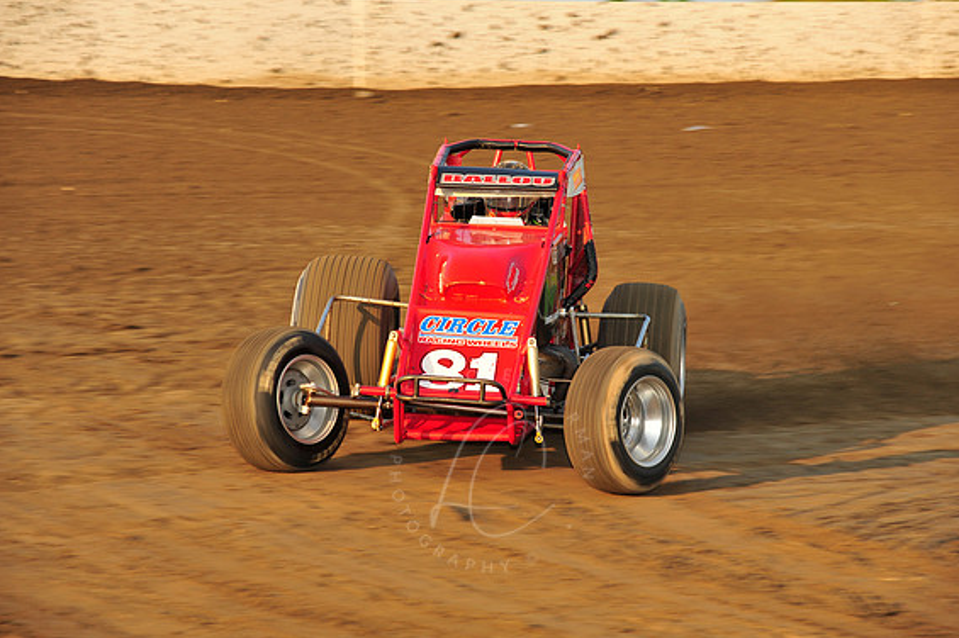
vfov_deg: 8.6
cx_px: 491
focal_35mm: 159
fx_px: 4233
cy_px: 314
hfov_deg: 12.9
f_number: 8
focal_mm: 155
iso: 400
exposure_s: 1/320
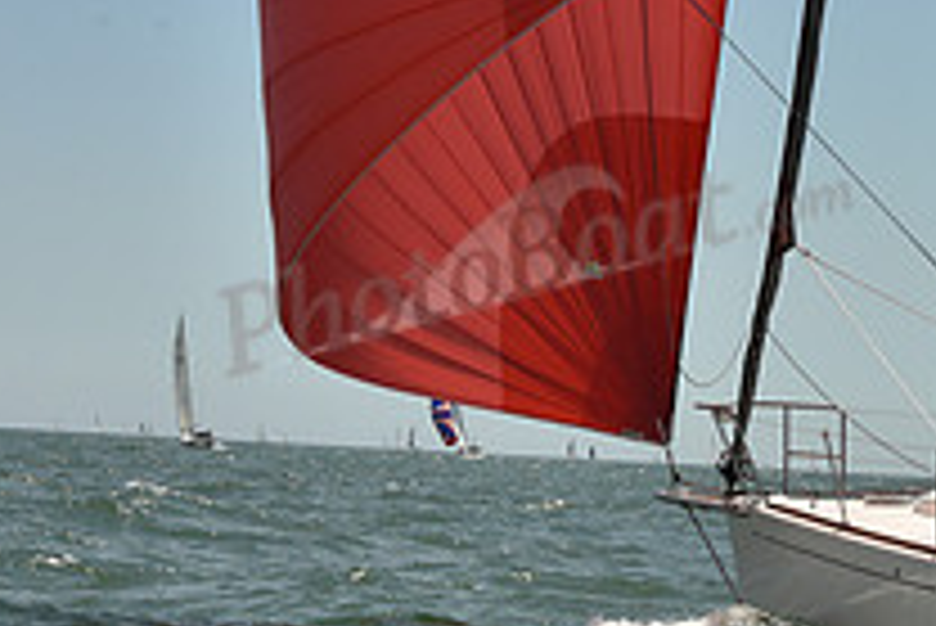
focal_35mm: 195
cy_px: 430
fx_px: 5073
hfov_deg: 10.4
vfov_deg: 7.1
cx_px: 1089
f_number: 13
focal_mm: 70
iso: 320
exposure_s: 1/800
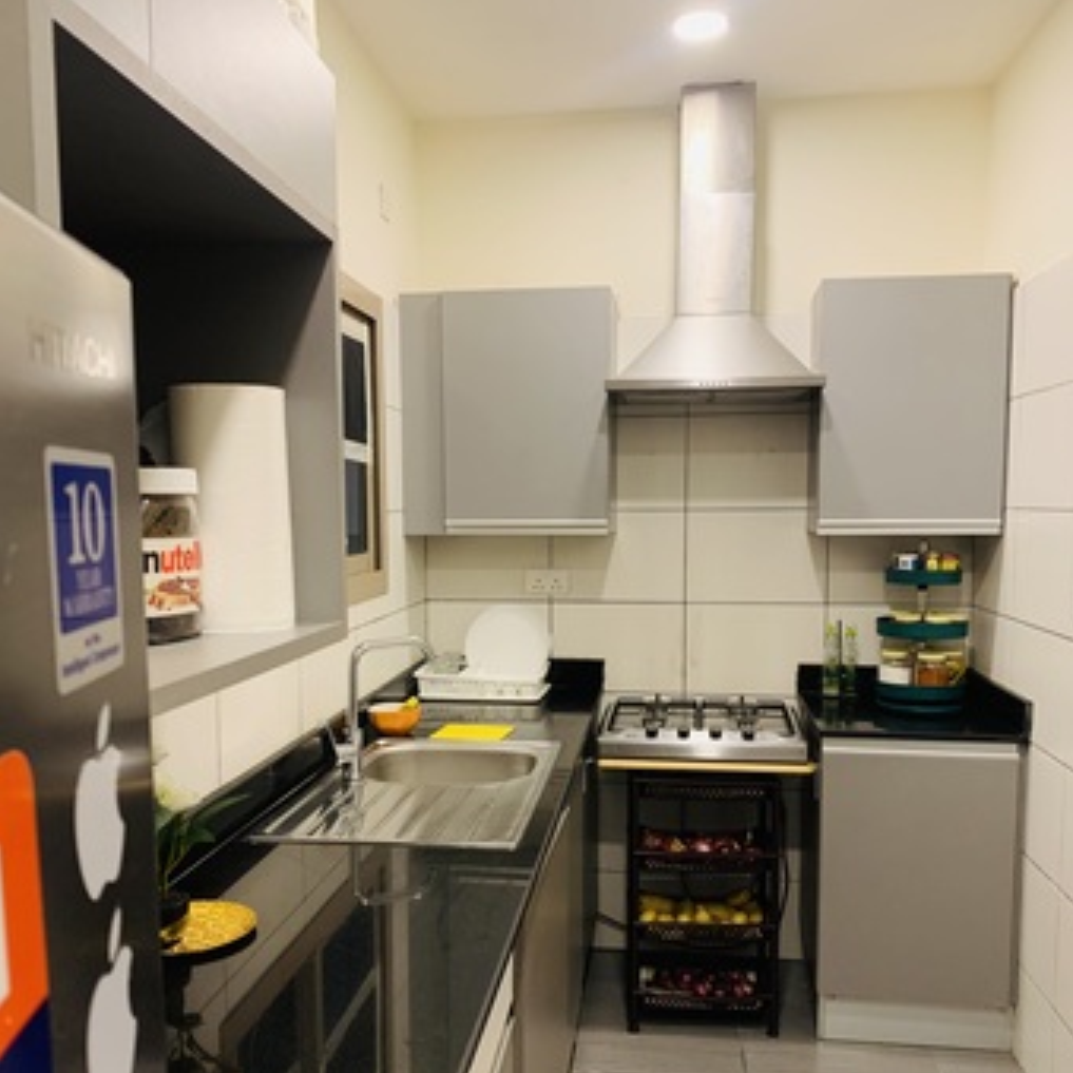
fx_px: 1087
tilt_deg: -5.7
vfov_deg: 52.3
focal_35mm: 31
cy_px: 619
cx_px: 540
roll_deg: -0.2
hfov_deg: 52.5
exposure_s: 1/60
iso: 250
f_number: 1.8
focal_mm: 4.25
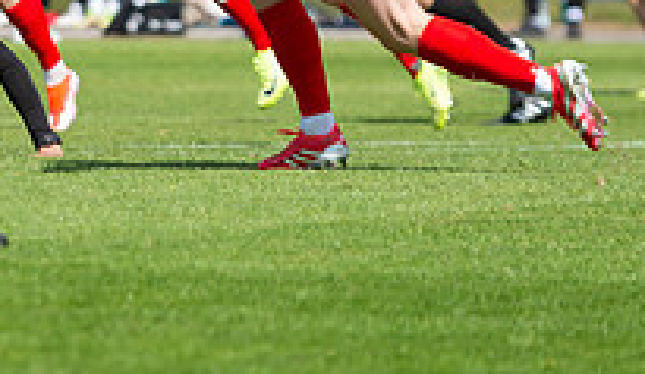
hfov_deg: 3.1
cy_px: 12
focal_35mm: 687
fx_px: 11841
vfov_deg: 1.8
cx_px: -83
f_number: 4
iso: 100
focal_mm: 200
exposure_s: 1/1000
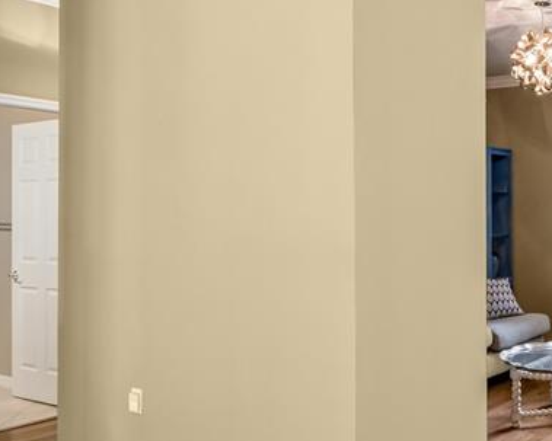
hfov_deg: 42.0
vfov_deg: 39.1
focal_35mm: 38
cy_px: 237
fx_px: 621
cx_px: 543
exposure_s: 1/4
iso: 100
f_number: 7.1
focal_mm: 10
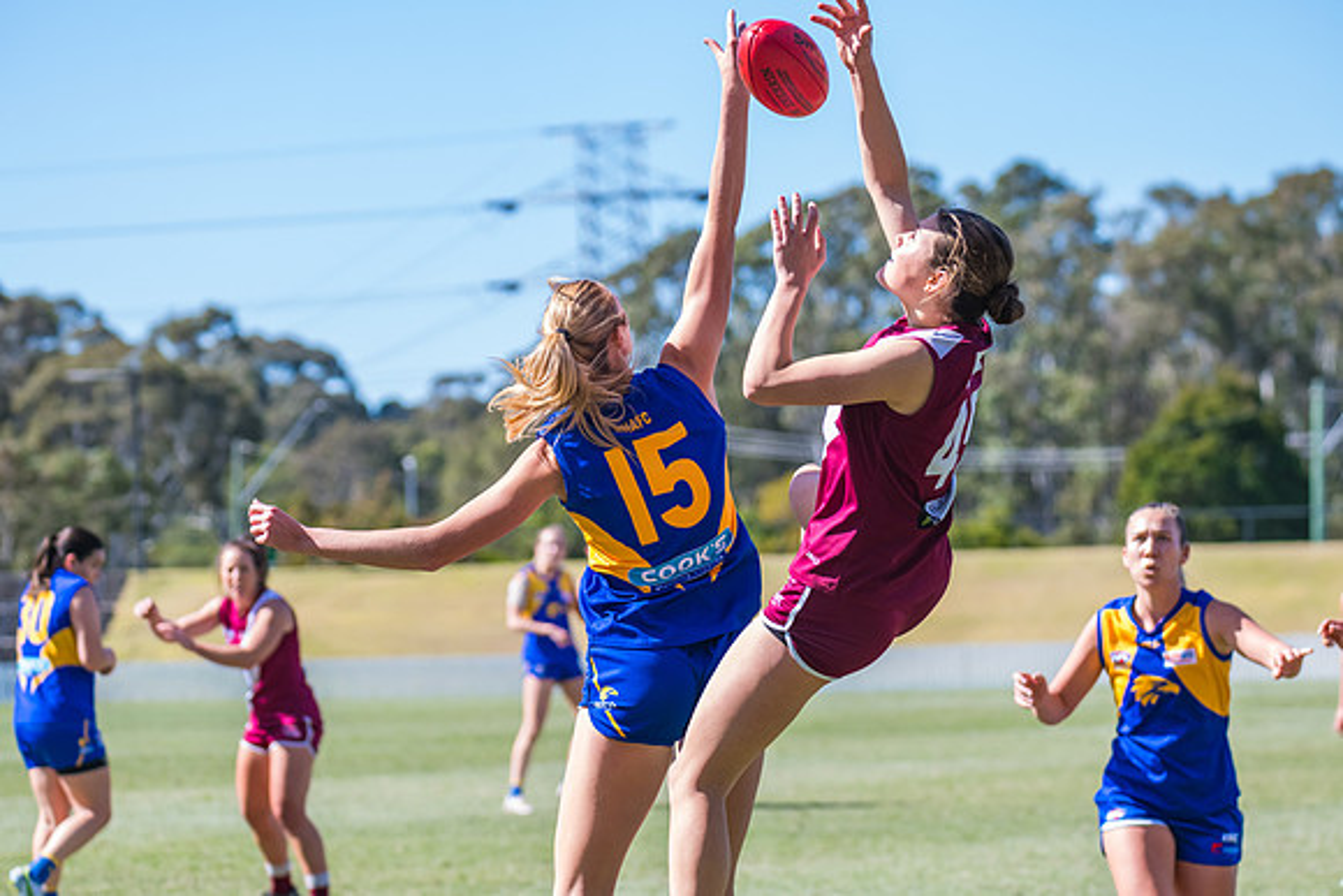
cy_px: 448
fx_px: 6343
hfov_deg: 12.1
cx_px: 672
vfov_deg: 8.1
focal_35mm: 170
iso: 800
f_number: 6.3
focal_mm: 170
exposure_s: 1/1600
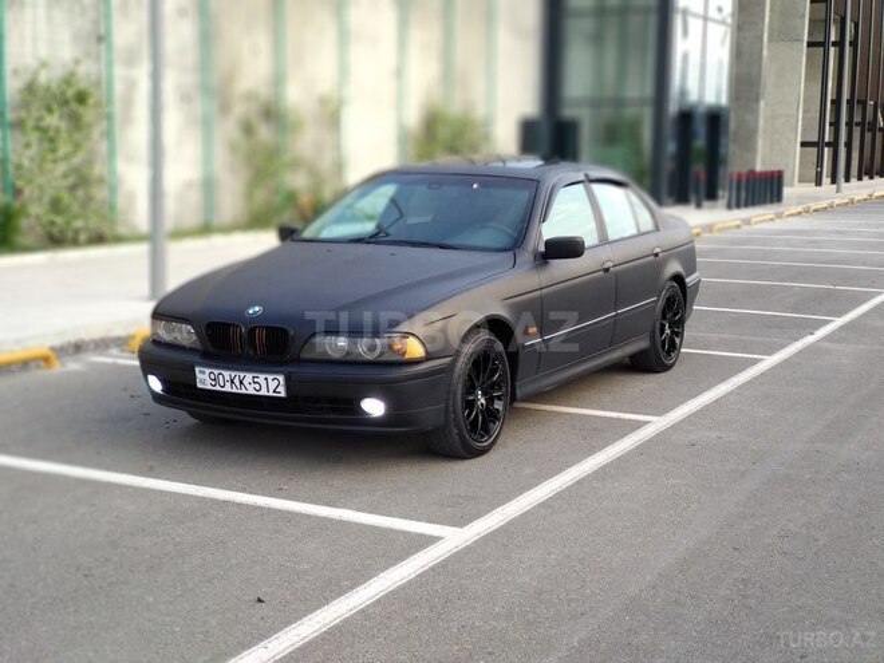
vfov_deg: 28.0
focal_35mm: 52
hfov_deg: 36.8
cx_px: 442
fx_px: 1328
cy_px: 332
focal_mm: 5.99
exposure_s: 1/50
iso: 200
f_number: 2.6
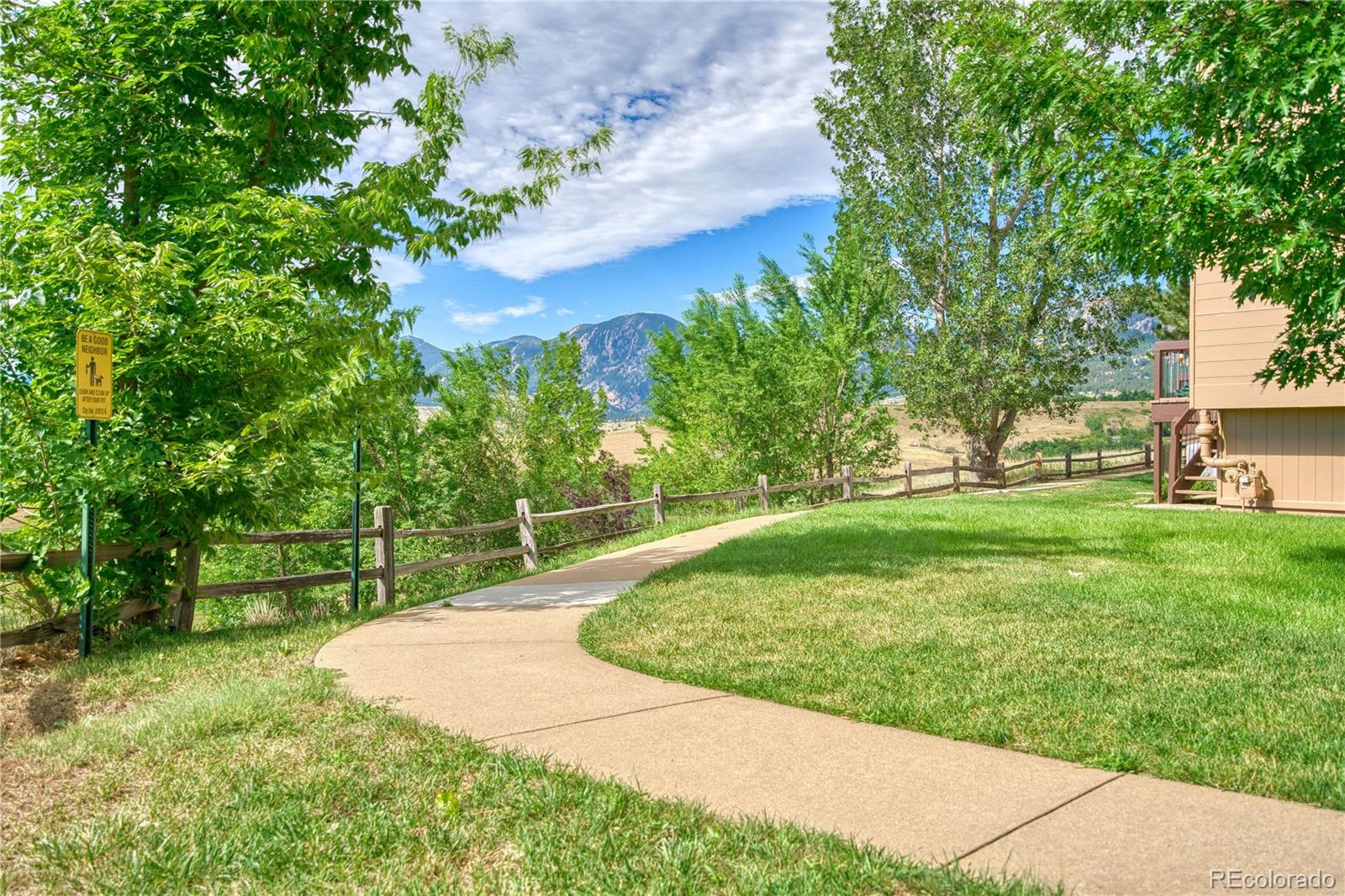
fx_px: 1307
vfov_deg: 37.8
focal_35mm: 35
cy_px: 448
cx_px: 672
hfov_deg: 54.4
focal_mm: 35
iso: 500
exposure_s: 1/1250
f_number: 5.6
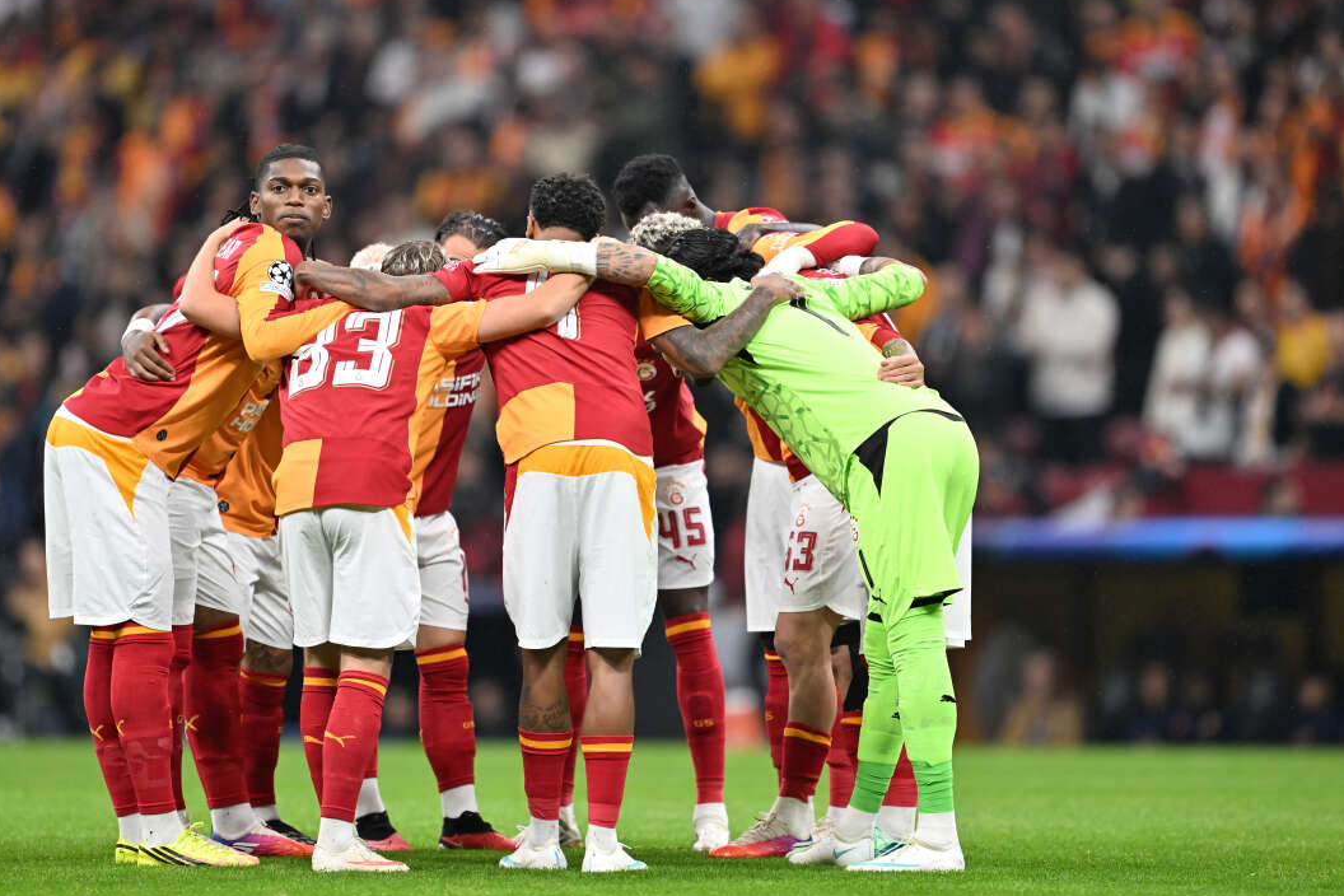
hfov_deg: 4.3
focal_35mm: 485
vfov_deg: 2.8
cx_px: 626
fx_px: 18105
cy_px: 384
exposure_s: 1/1600
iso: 2000
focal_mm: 400
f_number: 2.8
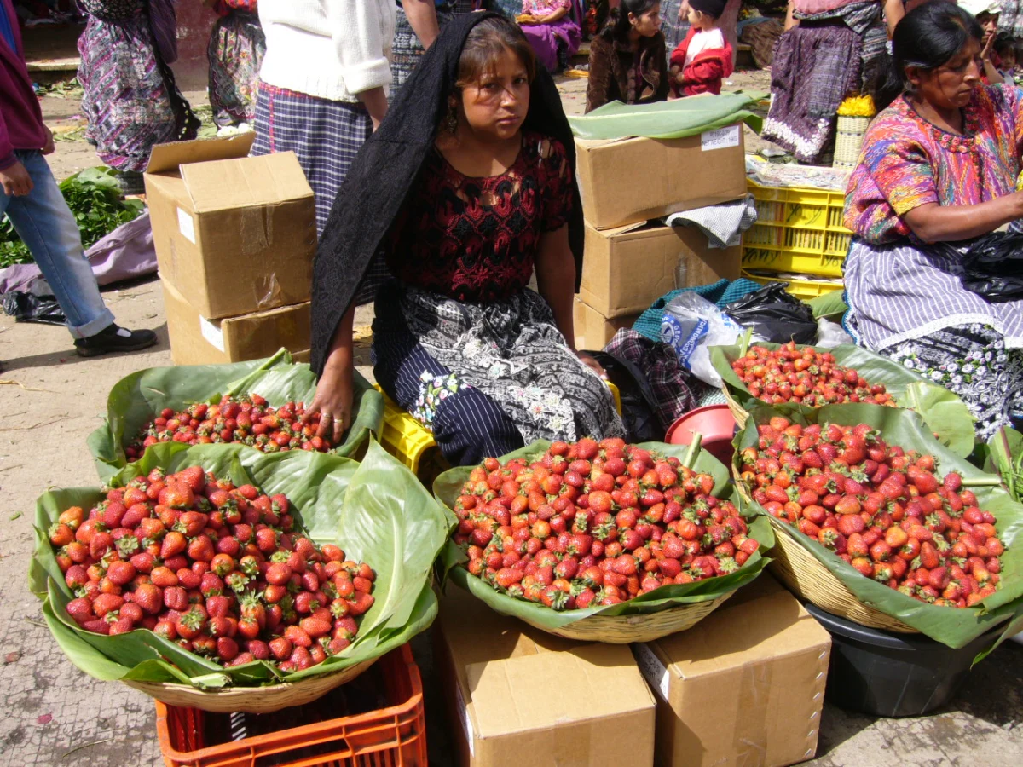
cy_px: 384
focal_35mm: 35
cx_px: 512
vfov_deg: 40.7
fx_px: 1034
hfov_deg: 52.6
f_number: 5.6
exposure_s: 1/320
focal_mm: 5.8
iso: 80
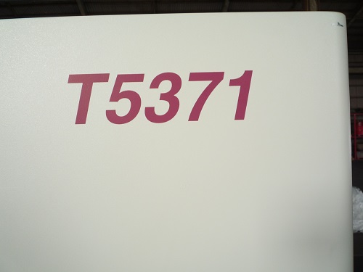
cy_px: 136
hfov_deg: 60.0
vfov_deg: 46.8
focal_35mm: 30
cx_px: 182
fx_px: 315
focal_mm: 5.2
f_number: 3.3
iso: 125
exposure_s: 1/30
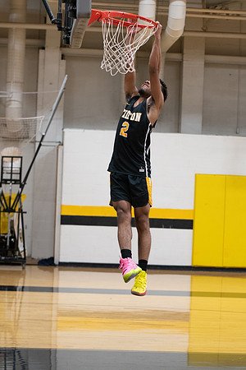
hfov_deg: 13.0
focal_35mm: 105
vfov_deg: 19.5
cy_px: 185
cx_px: 123
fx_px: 1076
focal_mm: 70
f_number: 2.8
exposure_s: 1/200
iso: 2000
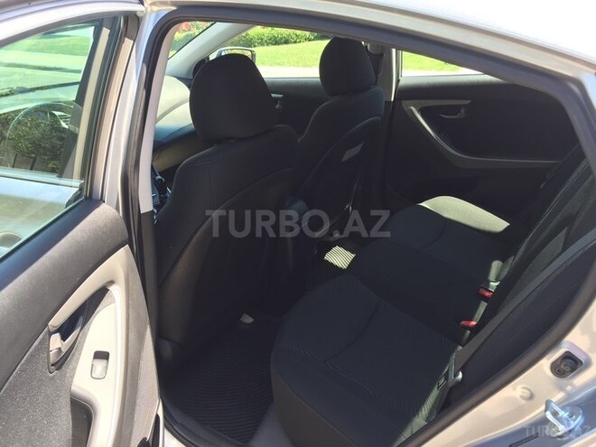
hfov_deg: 61.7
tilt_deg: -22.5
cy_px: 224
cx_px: 298
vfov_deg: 48.2
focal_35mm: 29
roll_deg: +1.0
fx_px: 499
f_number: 2.2
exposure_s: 1/100
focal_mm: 4.15
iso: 32
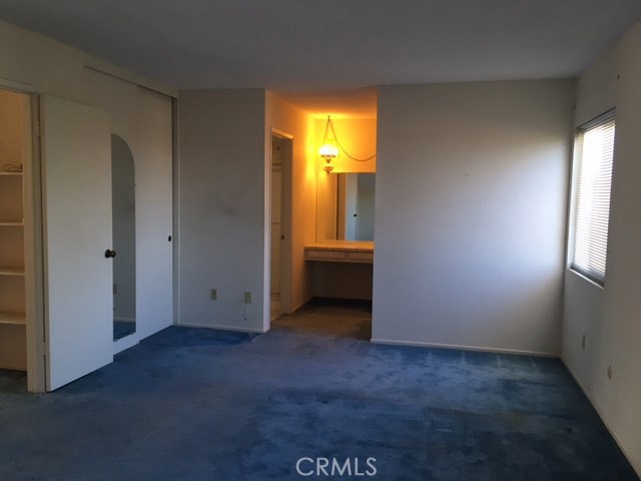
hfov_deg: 61.7
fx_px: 537
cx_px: 320
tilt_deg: -6.0
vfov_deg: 48.2
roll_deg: -1.0
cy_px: 240
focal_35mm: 29
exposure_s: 1/30
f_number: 2.2
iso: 50
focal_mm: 4.15
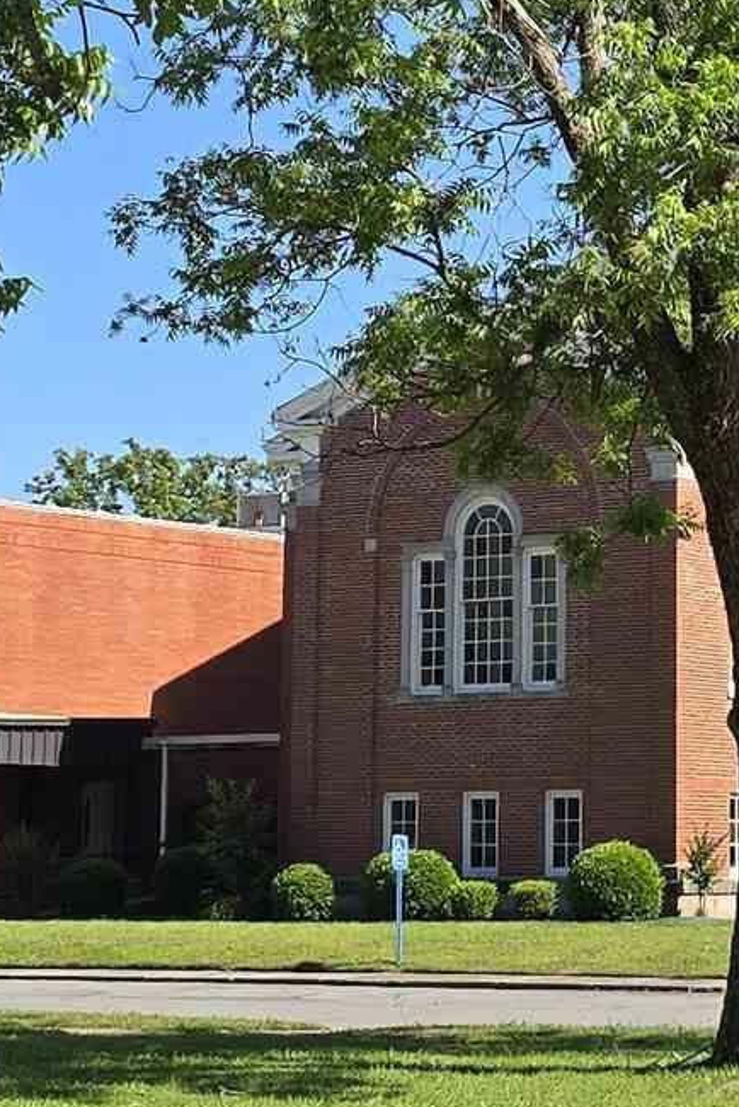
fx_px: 3475
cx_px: 659
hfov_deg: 12.1
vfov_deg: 17.9
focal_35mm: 113
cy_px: 179
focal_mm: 6.3
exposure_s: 1/568
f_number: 1.7
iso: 12
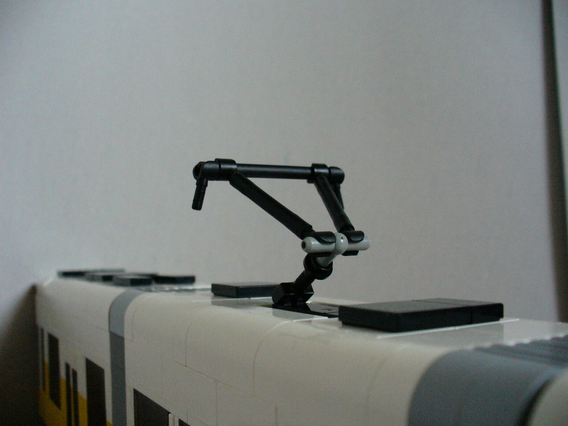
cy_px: 213
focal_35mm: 37
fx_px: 607
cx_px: 284
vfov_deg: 38.7
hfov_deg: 50.1
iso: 400
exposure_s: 1/60
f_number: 2.8
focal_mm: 6.1
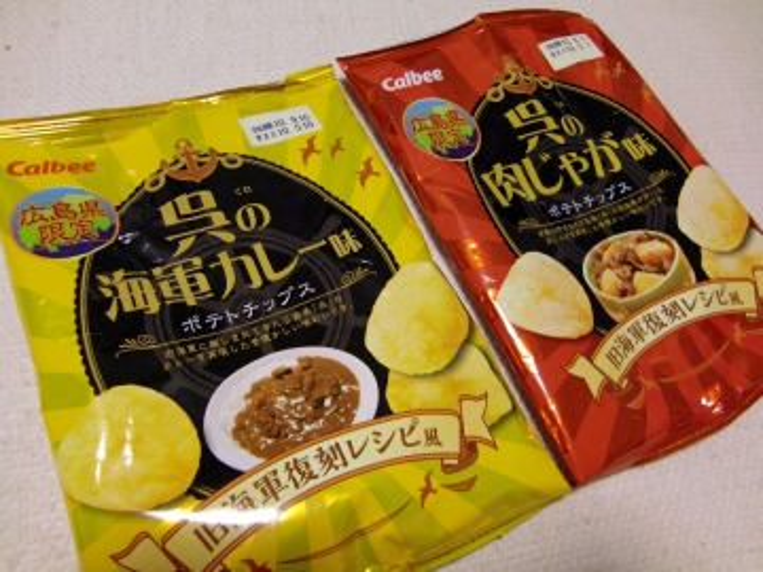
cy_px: 286
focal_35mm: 28
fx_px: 617
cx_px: 382
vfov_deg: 49.7
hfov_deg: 63.4
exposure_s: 1/60
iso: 400
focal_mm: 4.9
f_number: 2.6
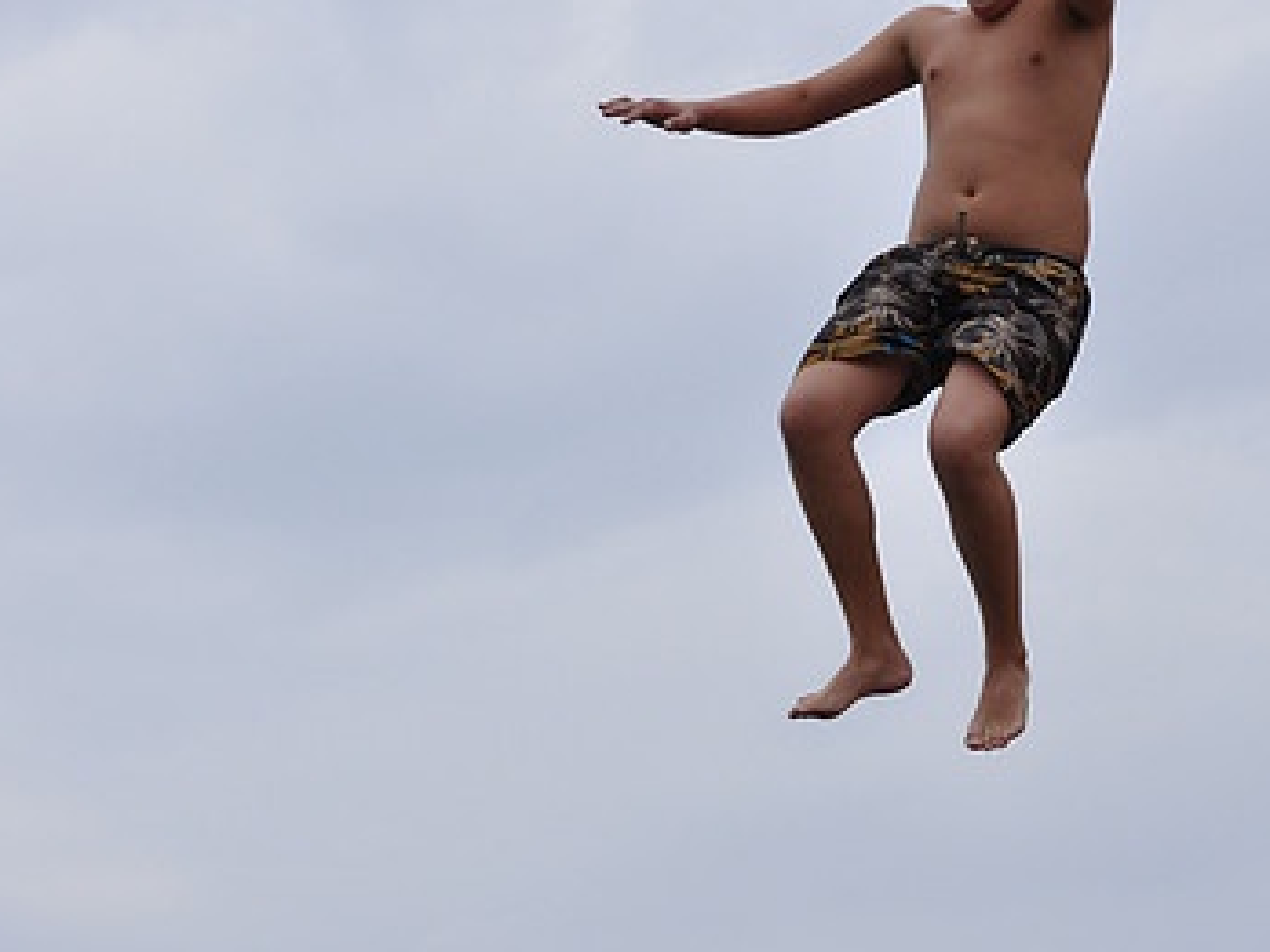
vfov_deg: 8.8
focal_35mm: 168
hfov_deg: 11.7
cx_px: 960
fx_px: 6164
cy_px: 374
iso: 400
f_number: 7.1
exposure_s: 1/2000
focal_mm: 70
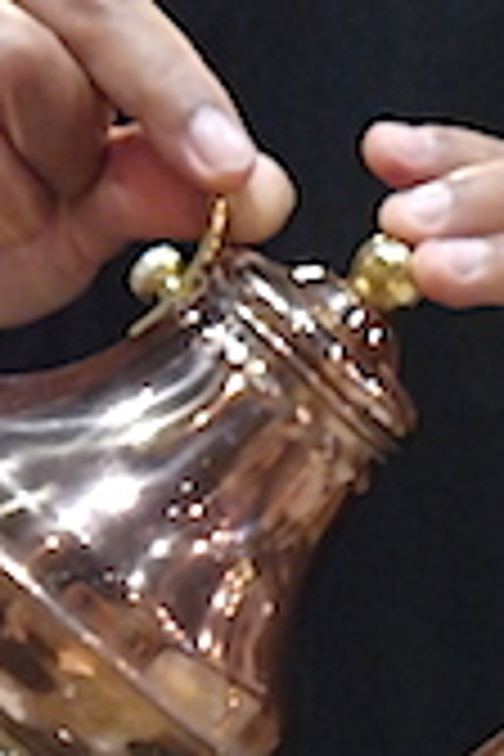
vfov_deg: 12.1
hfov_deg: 8.1
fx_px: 3444
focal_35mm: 164
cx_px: 850
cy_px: 1044
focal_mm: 30
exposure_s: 1/30
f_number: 4.5
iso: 3200
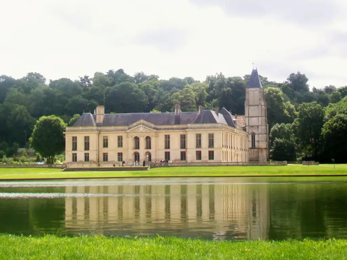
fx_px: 662
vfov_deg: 22.3
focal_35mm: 66
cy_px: 130
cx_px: 174
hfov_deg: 29.4
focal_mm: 11.8
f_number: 3.8
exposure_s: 1/320
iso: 64
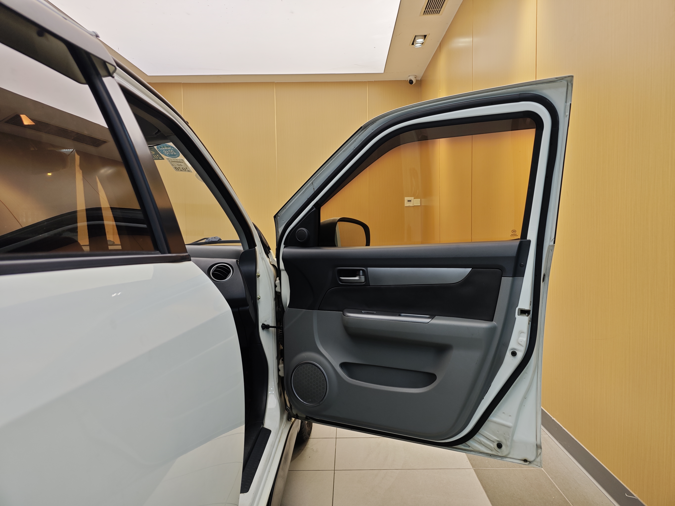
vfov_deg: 58.9
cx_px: 338
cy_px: 253
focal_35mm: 23
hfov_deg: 73.9
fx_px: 448
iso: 64
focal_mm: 8.7
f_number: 1.9
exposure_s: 1/100
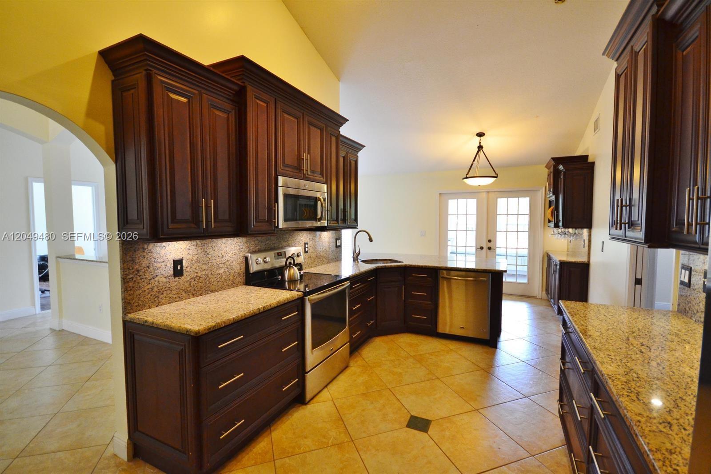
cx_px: 356
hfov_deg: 100.4
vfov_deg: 77.3
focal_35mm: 15
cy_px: 237
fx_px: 296
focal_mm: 10
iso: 800
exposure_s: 1/50
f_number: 4
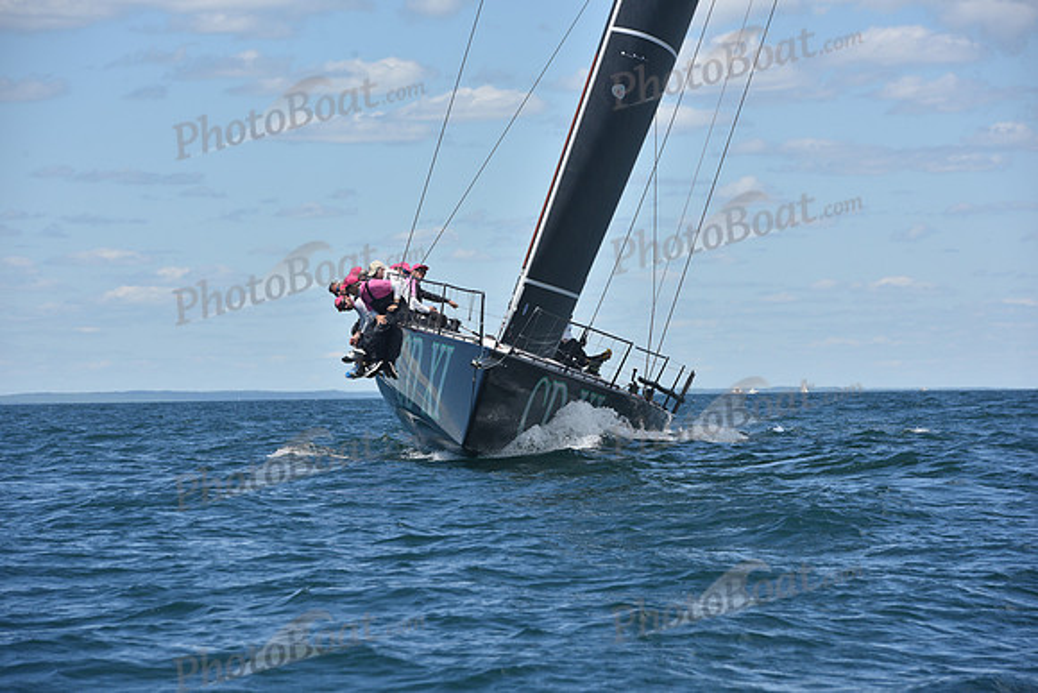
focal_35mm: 200
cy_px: 346
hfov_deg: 10.3
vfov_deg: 6.9
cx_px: 519
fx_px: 5768
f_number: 10
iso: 250
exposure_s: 1/800
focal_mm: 200
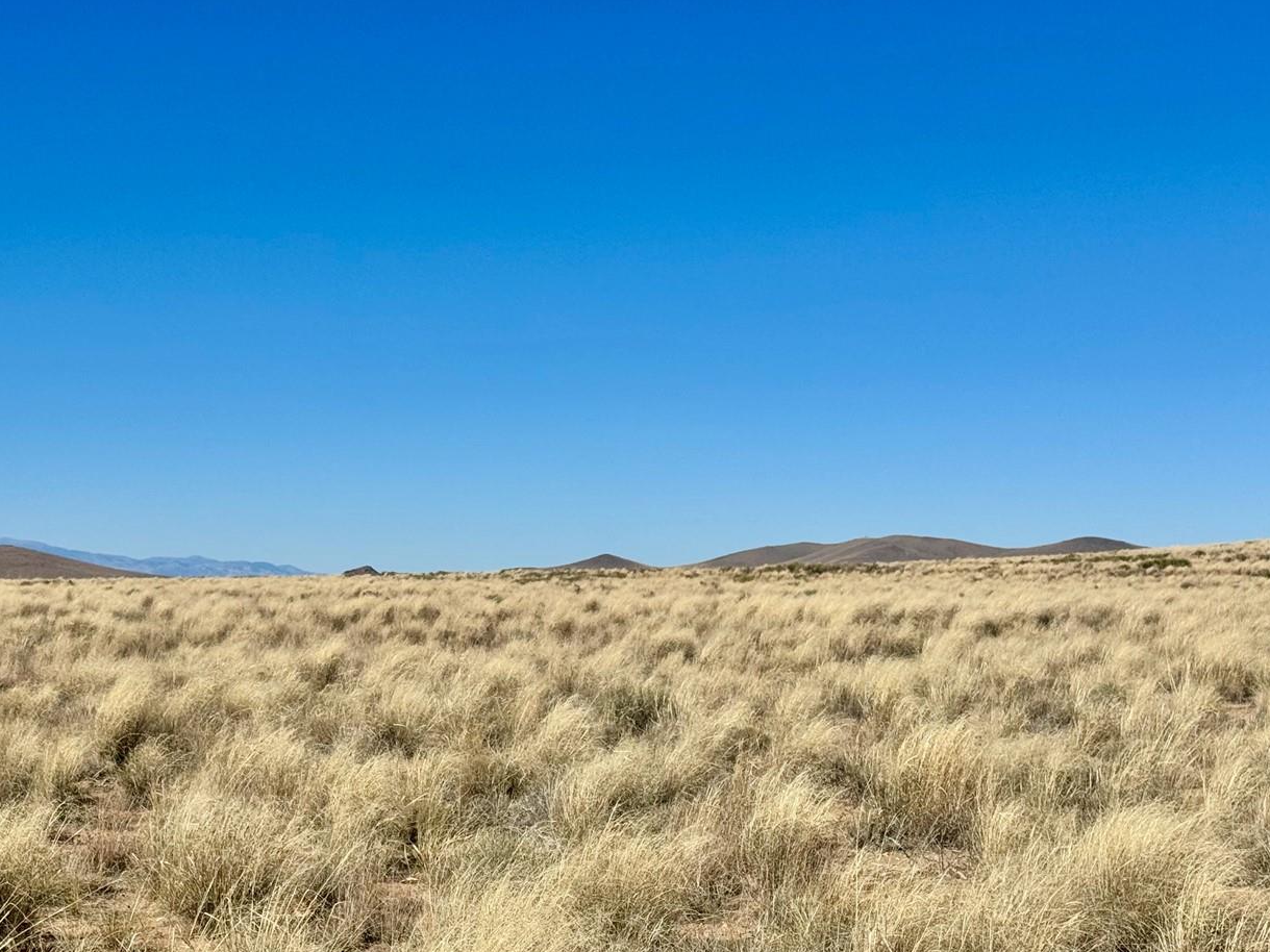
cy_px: 572
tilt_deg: +0.0
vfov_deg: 23.2
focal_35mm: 63
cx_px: 481
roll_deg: -0.4
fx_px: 2311
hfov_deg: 30.6
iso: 64
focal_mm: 6.76
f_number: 1.78
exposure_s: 1/9009
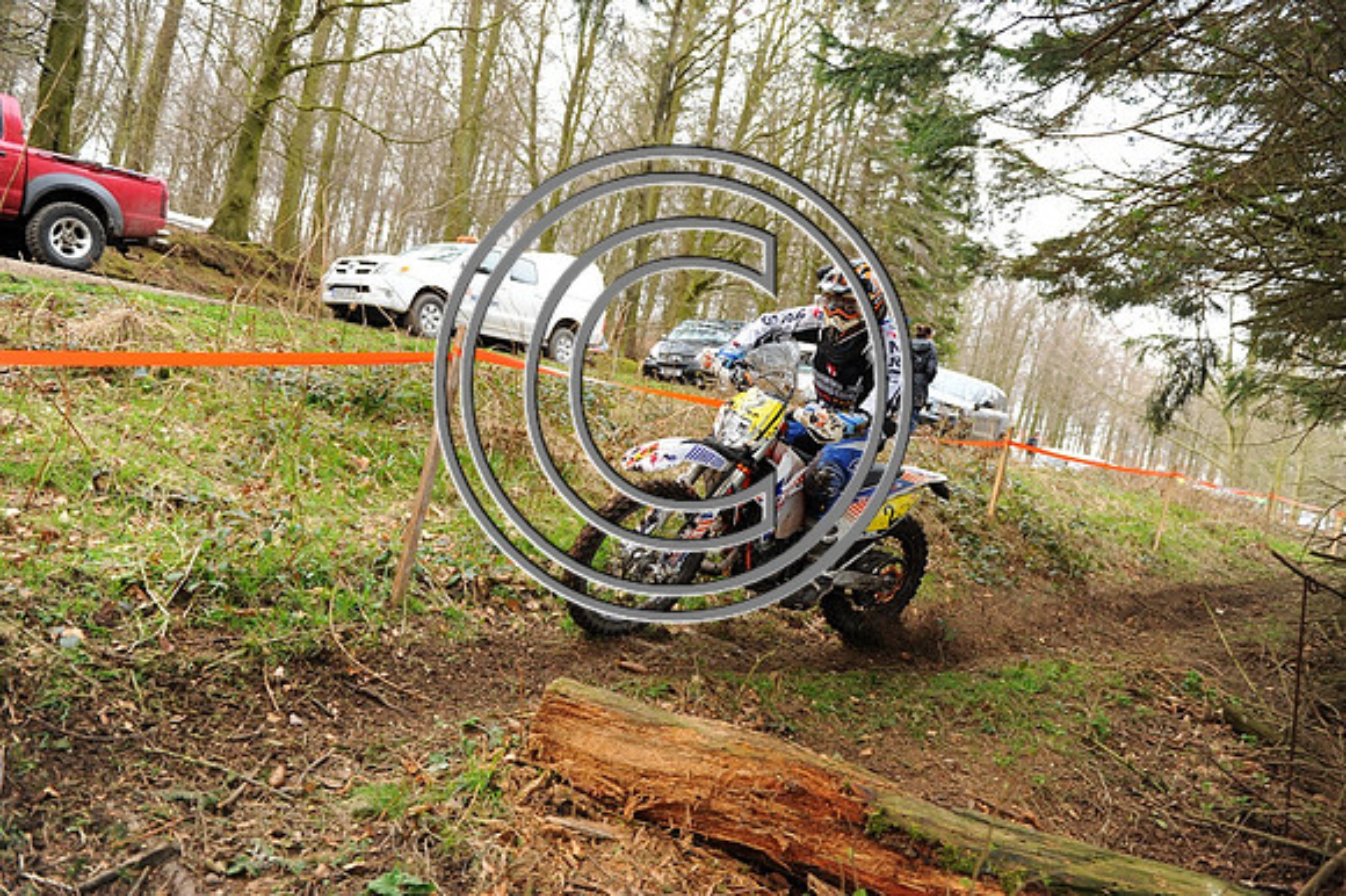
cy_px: 448
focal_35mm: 27
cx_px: 673
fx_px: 1009
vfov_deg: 47.9
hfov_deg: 67.4
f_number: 3.5
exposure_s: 1/800
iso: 1000
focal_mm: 27
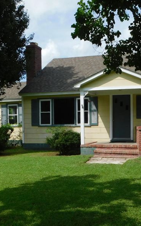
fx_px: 258
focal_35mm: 42
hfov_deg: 30.1
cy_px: 128
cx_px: 107
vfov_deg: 47.1
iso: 125
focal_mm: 4
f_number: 3
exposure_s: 1/1250
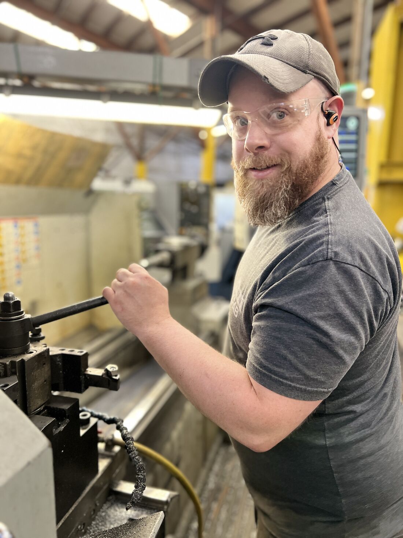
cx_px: 202
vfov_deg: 67.3
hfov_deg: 53.1
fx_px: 404
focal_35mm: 26
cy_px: 269
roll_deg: -1.4
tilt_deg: -8.1
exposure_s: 1/60
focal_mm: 5.7
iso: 200
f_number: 1.5
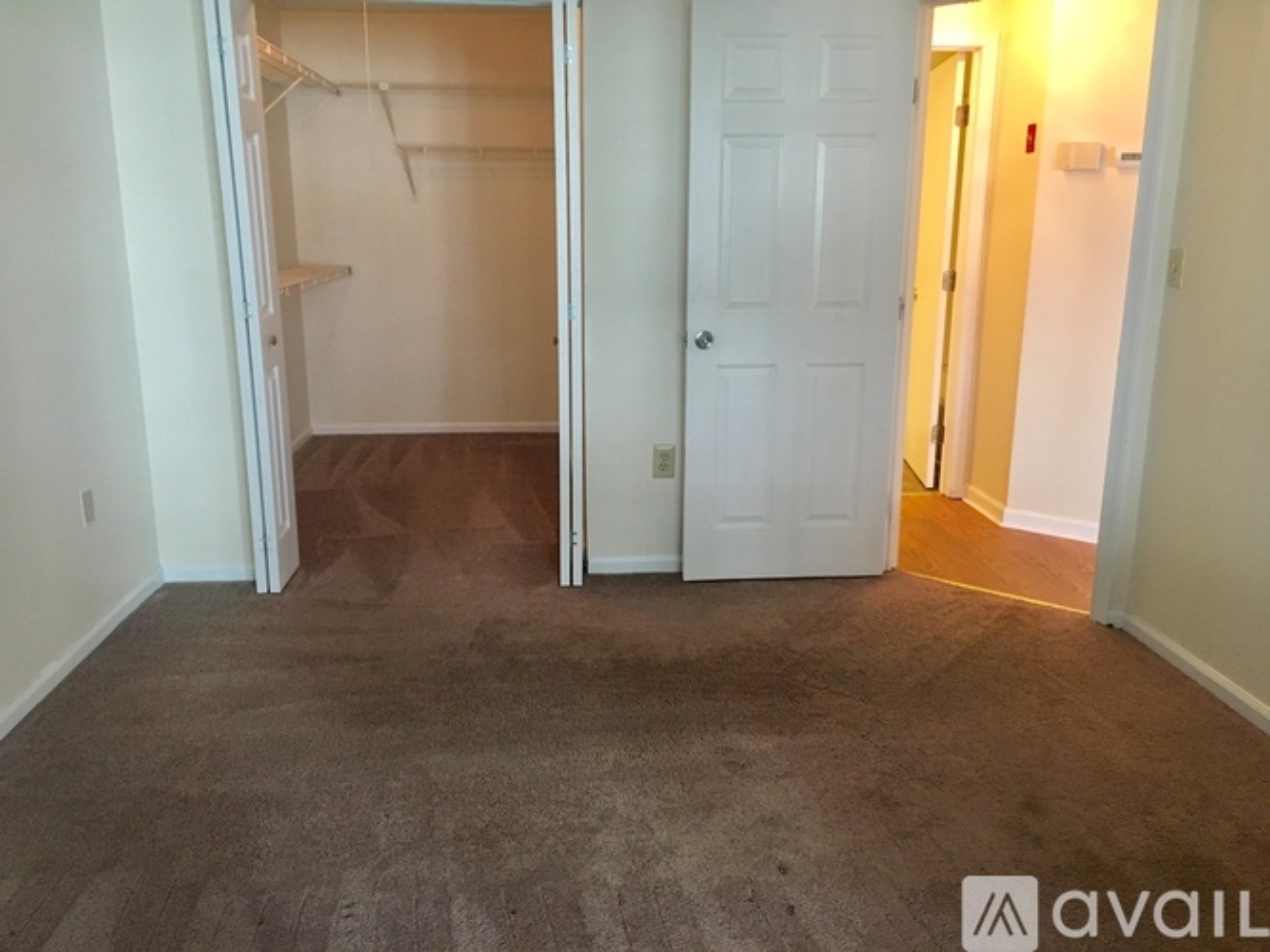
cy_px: 476
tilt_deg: -12.1
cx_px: 635
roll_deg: +0.3
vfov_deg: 48.2
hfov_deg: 61.7
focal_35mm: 29
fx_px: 1064
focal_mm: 4.15
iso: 125
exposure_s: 1/30
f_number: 2.2
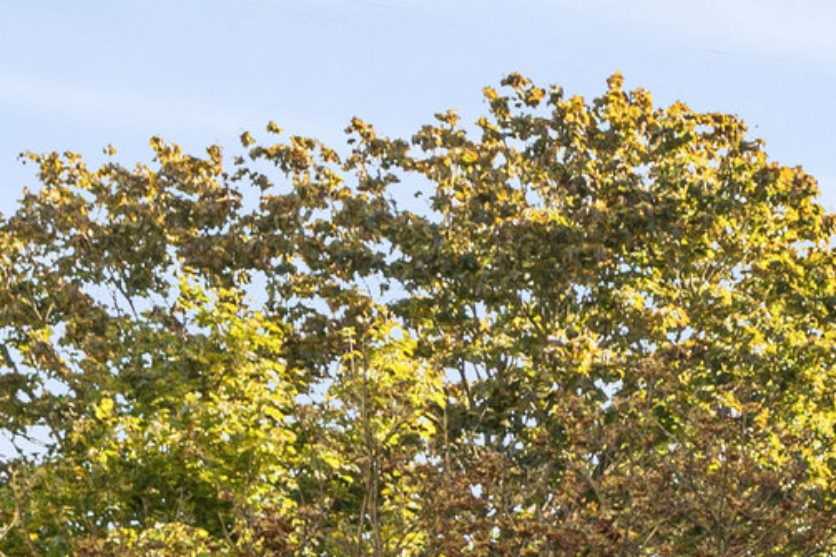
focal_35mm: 179
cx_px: 1737
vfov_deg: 7.7
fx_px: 4155
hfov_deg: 10.5
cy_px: 437
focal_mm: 30
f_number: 6.3
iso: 100
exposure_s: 1/125
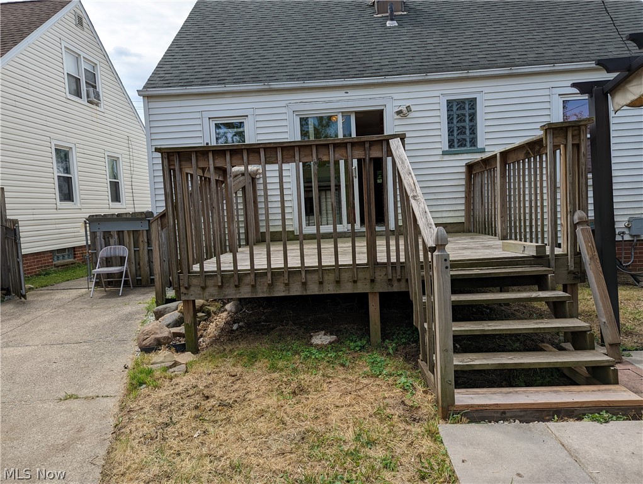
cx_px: 322
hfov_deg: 71.5
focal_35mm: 24
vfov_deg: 56.9
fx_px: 446
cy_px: 242
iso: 45
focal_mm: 6.81
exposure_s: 1/2058
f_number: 1.85
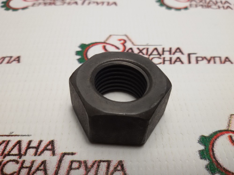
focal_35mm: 31
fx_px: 210
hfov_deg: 58.4
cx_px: 117
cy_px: 88
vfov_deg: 45.4
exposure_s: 1/50
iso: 50
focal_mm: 2.93
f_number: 2.4
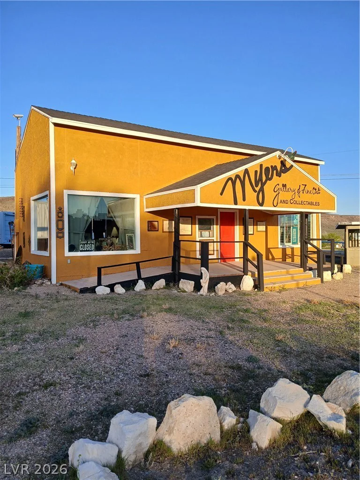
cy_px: 240
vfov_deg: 67.3
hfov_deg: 53.1
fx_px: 361
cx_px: 180
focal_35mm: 26
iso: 20
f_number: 1.8
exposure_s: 1/254
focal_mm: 3.98
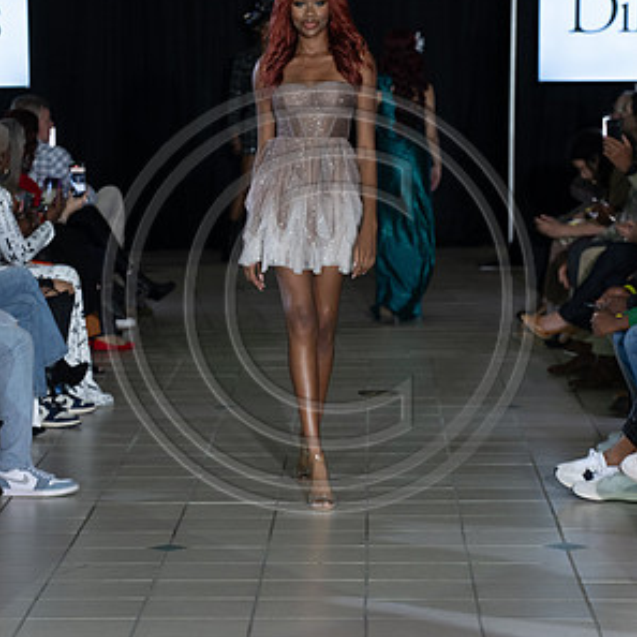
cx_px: 320
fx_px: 2998
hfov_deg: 12.1
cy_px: 296
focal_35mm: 144
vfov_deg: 12.1
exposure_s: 1/160
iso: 1250
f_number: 5
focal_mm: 112
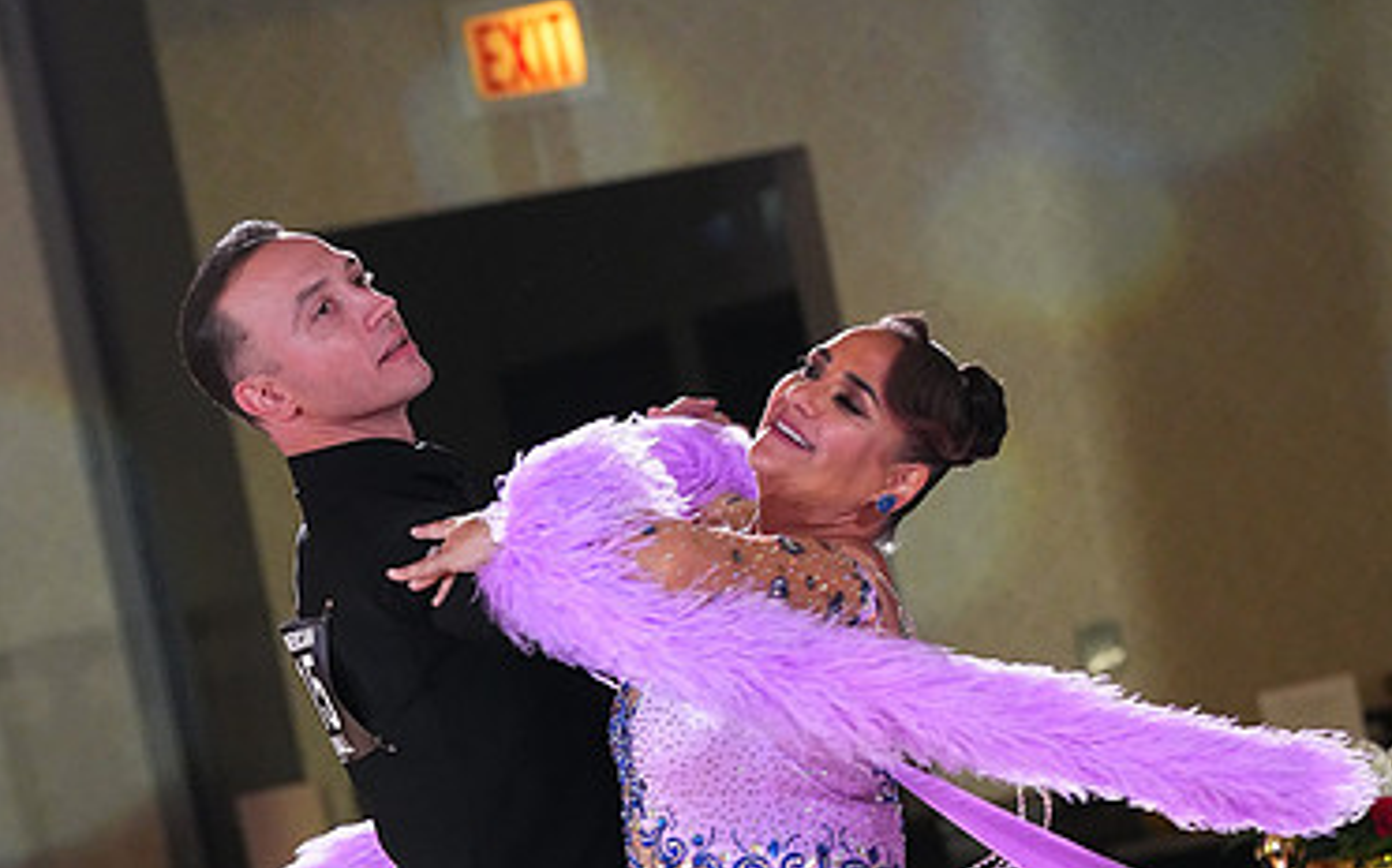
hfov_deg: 8.3
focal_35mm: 253
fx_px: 9592
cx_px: 683
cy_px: 1066
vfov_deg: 5.2
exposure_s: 1/400
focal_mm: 159
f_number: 5
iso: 8000
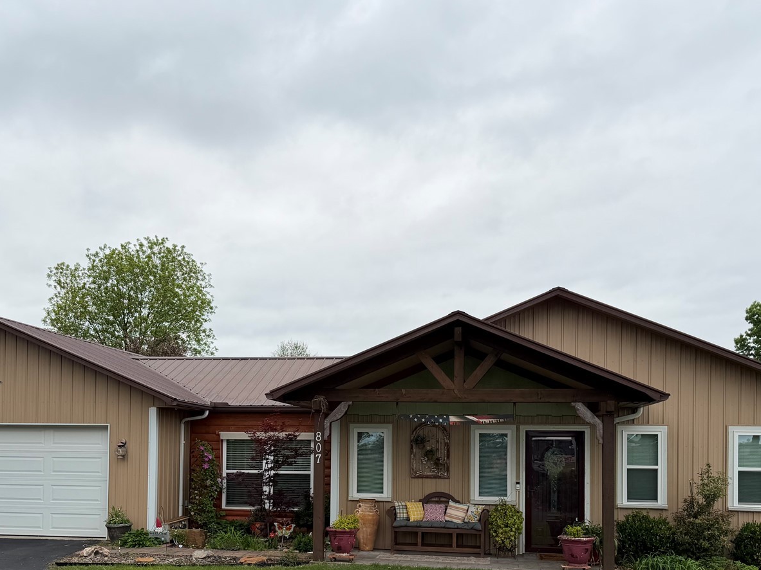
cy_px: 432
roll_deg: -0.8
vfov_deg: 35.9
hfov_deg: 47.7
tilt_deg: +0.2
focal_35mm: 39
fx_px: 857
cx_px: 328
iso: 80
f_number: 1.78
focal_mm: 6.76
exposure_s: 1/1493
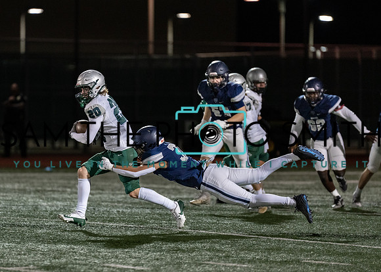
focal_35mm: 285
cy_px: 157
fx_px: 3078
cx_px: 118
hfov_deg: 7.1
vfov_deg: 5.1
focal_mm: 200
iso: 3200
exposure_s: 1/1000
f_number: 2.8
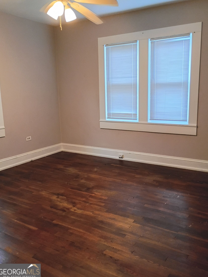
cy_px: 135
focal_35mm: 30
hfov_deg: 46.8
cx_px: 105
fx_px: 240
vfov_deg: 60.0
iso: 100
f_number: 1.8
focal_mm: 4.27
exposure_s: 1/40
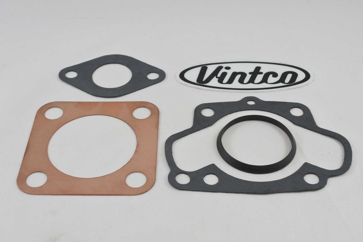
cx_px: 182
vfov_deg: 35.9
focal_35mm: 37
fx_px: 373
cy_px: 121
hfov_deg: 51.9
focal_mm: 14
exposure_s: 1/200
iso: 400
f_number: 4
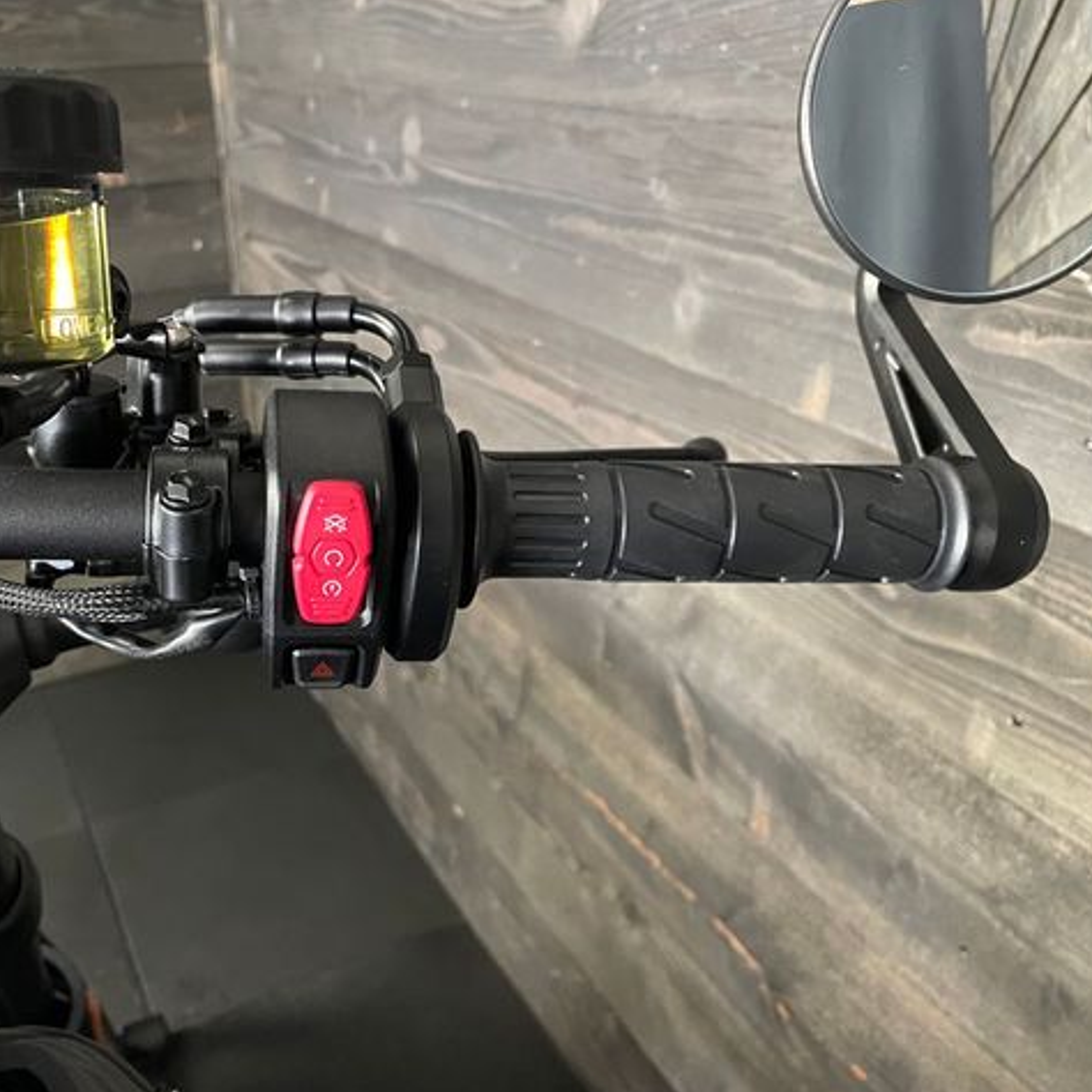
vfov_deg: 52.5
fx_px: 1106
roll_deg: +3.1
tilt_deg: -26.3
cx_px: 387
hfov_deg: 51.8
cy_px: 546
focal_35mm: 31
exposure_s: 1/25
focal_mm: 4.2
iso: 500
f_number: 1.6
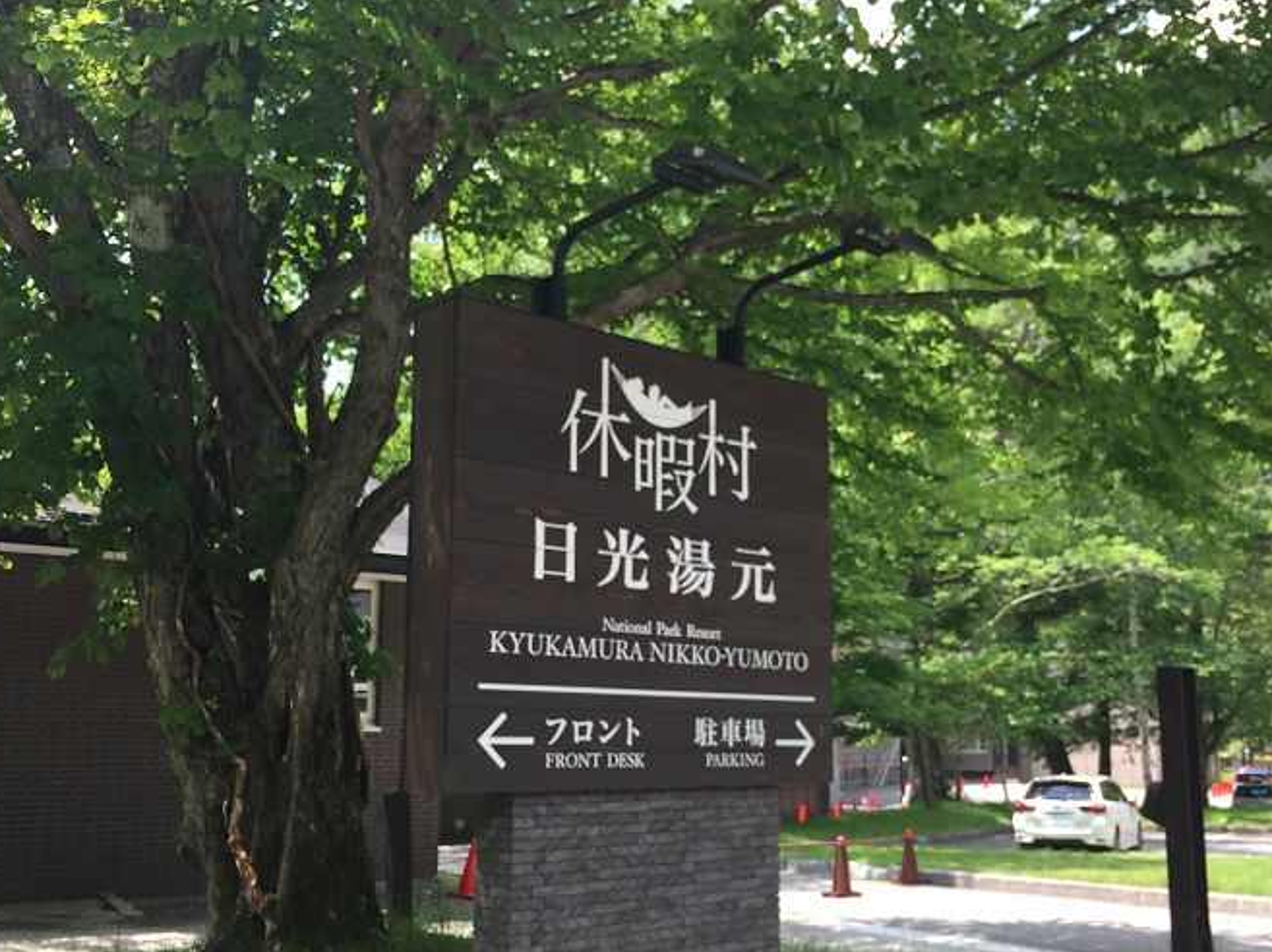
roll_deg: -1.0
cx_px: 731
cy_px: 556
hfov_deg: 51.2
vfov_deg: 39.5
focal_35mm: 36
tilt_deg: +8.8
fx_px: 1322
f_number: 2.2
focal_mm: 4.15
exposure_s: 1/370
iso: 32
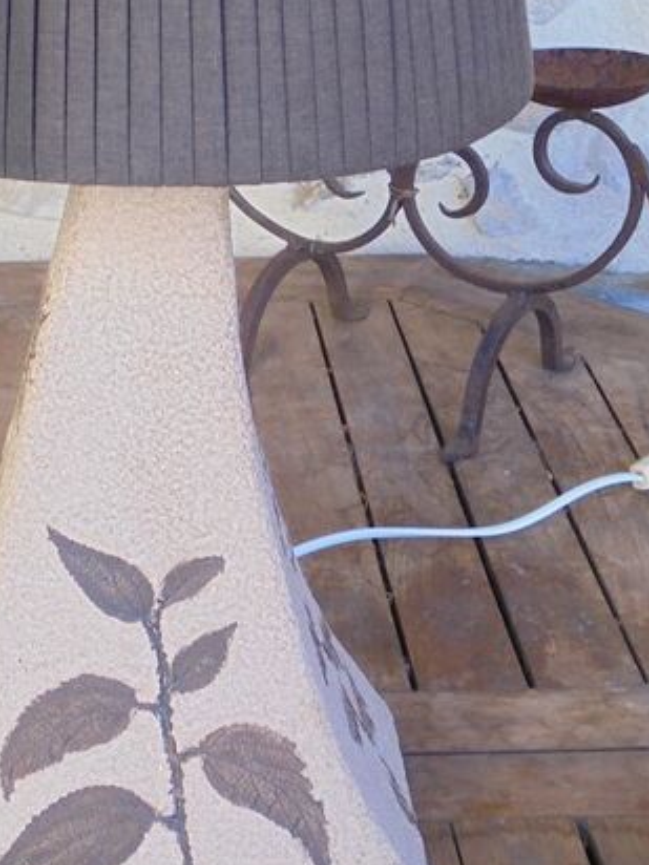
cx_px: 154
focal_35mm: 83
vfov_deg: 23.4
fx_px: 2075
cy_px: 256
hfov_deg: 17.7
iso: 100
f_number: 4.2
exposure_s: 1/30
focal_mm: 6.9
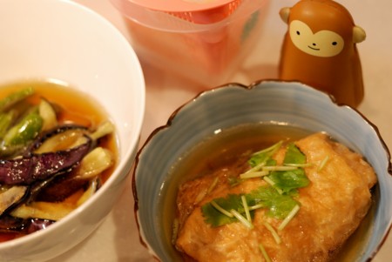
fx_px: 817
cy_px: 131
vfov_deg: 18.2
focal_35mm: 75
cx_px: 196
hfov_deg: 27.0
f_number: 2.8
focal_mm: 50
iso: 800
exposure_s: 1/100
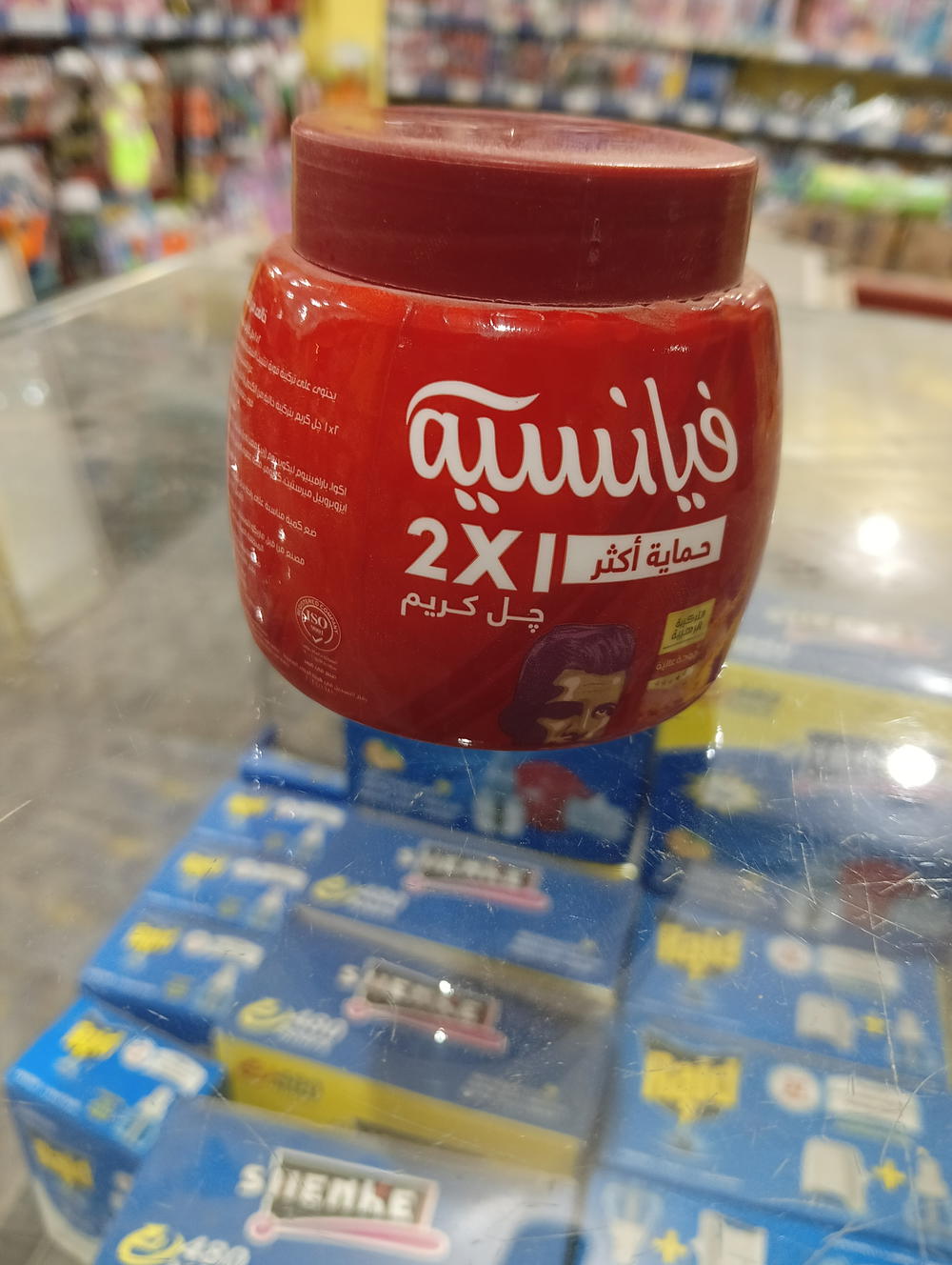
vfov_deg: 67.2
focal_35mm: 26
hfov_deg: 53.2
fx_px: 951
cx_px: 476
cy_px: 632
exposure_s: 1/25
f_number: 1.8
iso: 640
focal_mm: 4.05
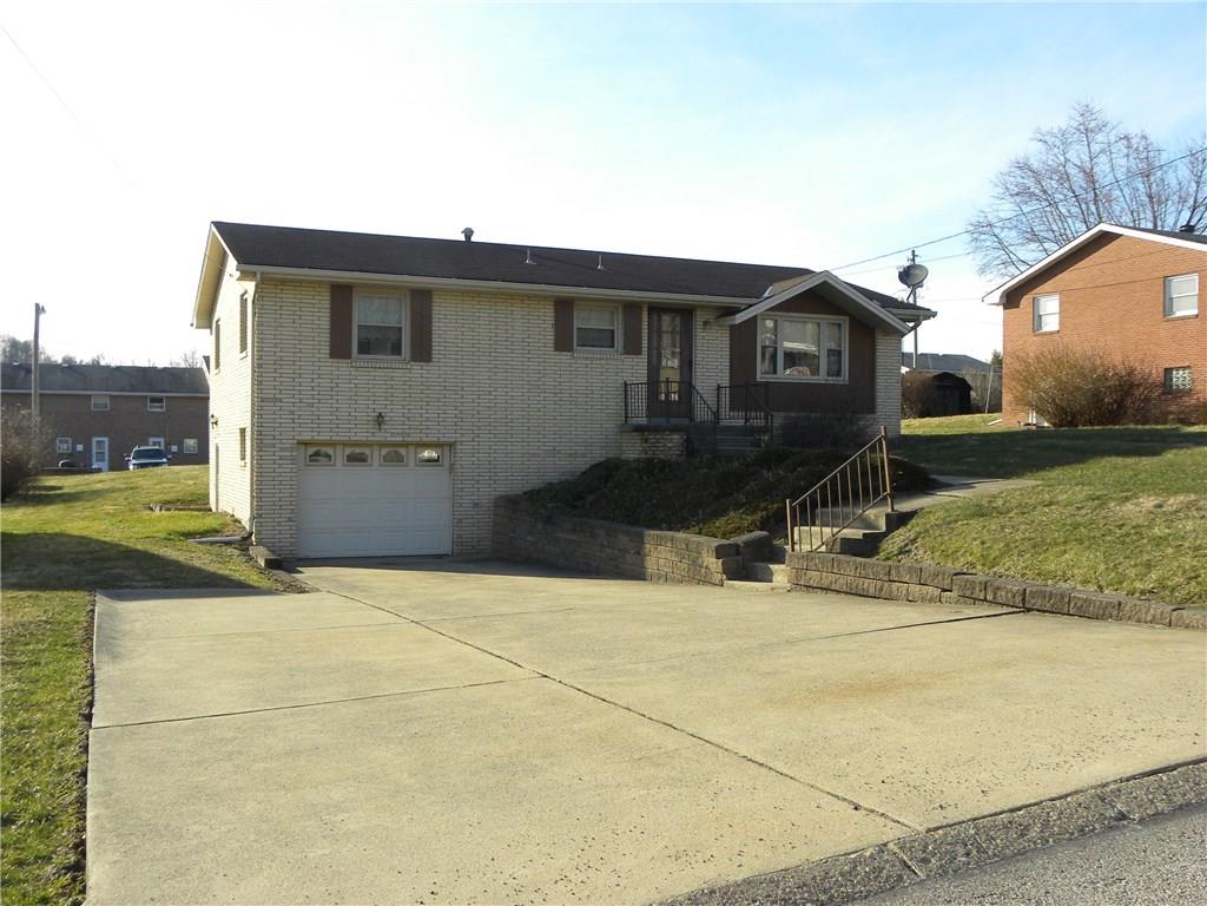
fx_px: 1151
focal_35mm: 33
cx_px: 604
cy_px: 453
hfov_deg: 55.4
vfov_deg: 42.9
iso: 91
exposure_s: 1/260
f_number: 4.5
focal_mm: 5.9
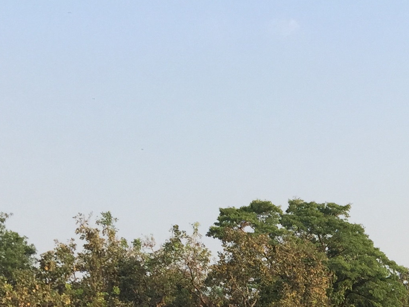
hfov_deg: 19.5
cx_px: 549
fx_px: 1087
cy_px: 474
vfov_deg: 14.8
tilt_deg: -5.3
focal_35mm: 92
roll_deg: -0.3
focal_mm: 4.15
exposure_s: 1/1068
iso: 32
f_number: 2.2
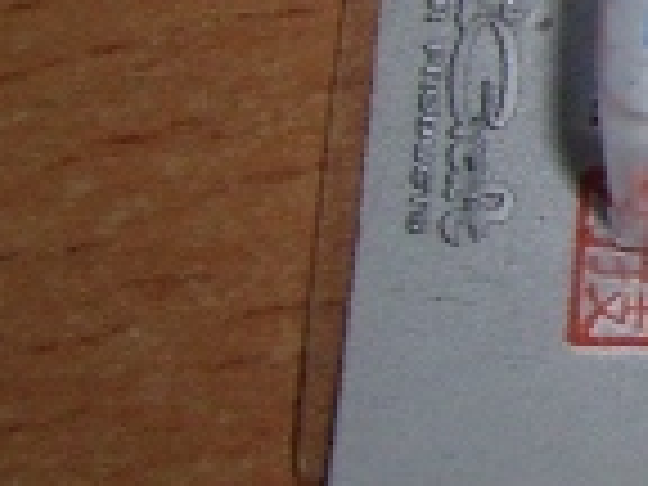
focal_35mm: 195
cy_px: -310
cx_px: 1746
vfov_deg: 7.4
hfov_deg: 8.8
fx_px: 3650
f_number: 7.1
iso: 50
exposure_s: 1/30
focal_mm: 5.8
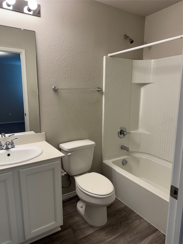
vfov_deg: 71.6
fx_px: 169
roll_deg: +2.1
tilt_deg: -11.0
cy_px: 122
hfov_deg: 56.8
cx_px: 92
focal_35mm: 24
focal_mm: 6.76
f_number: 1.78
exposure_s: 1/120
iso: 125
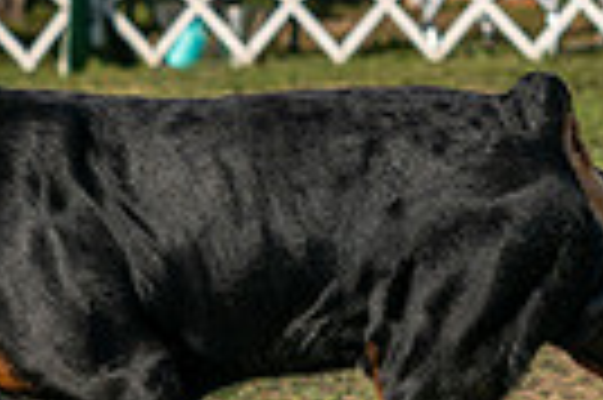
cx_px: -63
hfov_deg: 5.7
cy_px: -83
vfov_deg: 3.8
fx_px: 6023
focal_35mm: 360
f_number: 4.5
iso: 160
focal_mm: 83
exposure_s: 1/1250
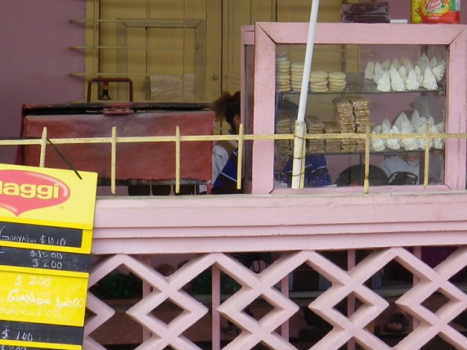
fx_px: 1389
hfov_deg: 19.0
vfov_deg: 14.3
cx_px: 294
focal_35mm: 103
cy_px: 86
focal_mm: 8.7
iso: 80
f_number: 4.2
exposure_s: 1/60
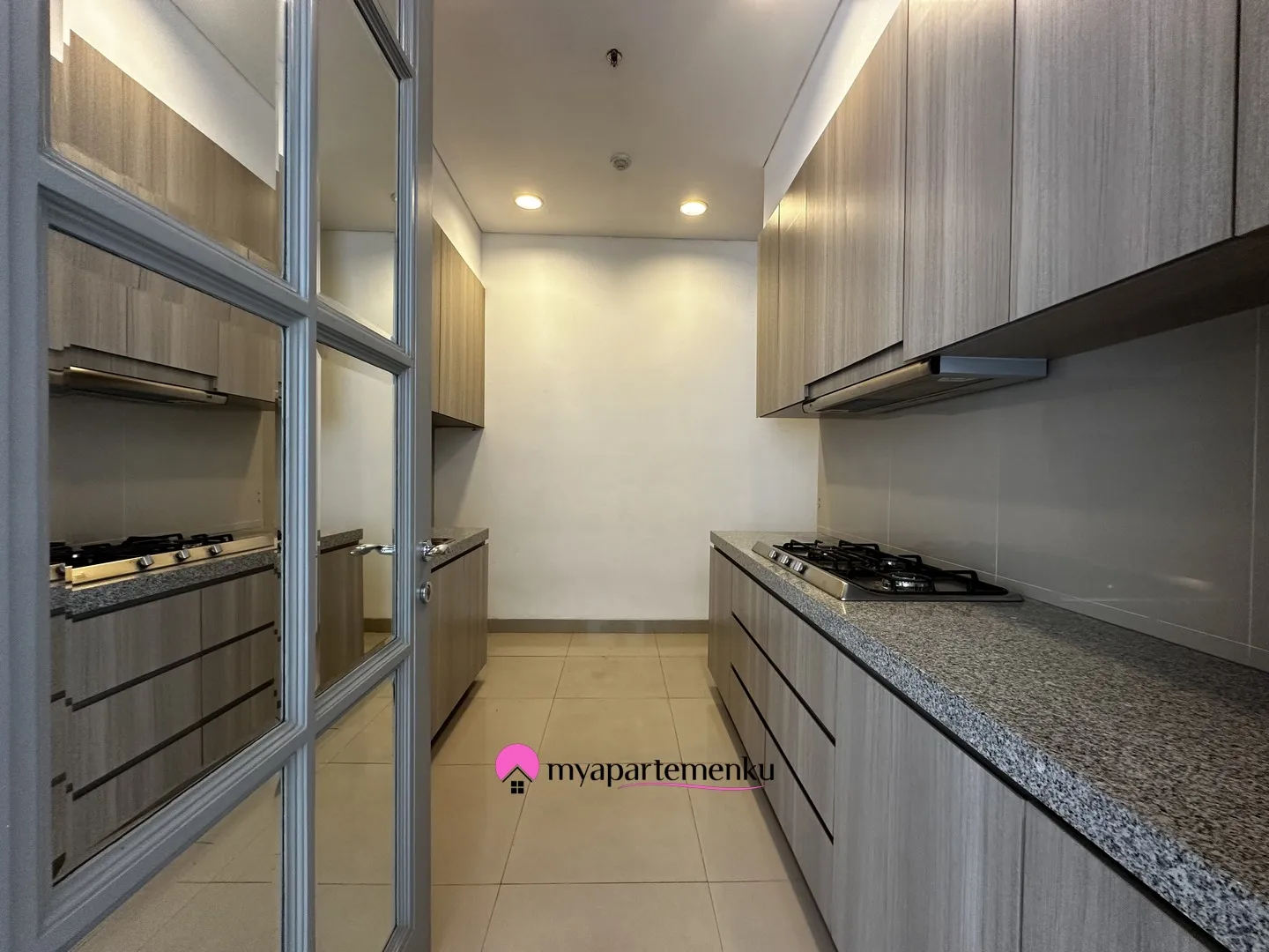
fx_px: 513
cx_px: 634
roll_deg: -0.7
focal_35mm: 14
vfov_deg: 85.7
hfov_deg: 102.1
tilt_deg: -0.4
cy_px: 476
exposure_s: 1/50
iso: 160
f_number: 2.2
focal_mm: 2.22
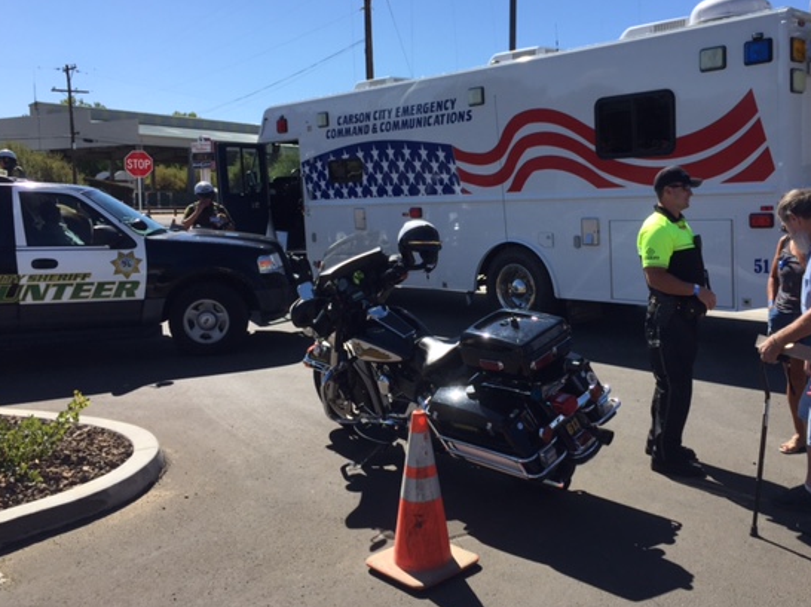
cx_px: 468
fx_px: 796
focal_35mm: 34
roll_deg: -1.0
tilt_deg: -6.3
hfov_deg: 53.8
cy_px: 267
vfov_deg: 41.7
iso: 32
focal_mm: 4.15
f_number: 2.2
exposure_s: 1/2083
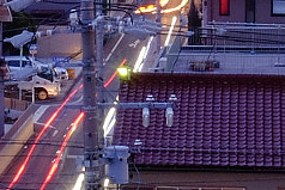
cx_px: 93
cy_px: -108
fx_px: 1861
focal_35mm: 235
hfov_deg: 8.7
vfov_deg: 5.8
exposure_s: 10
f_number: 22
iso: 1000
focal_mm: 23.3
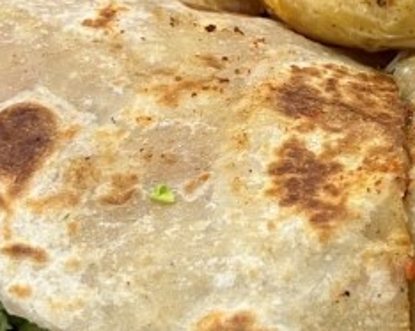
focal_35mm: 111
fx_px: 1363
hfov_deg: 16.0
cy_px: 138
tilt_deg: -50.0
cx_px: 605
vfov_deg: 13.9
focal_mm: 5.1
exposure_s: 1/60
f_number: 1.6
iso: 80
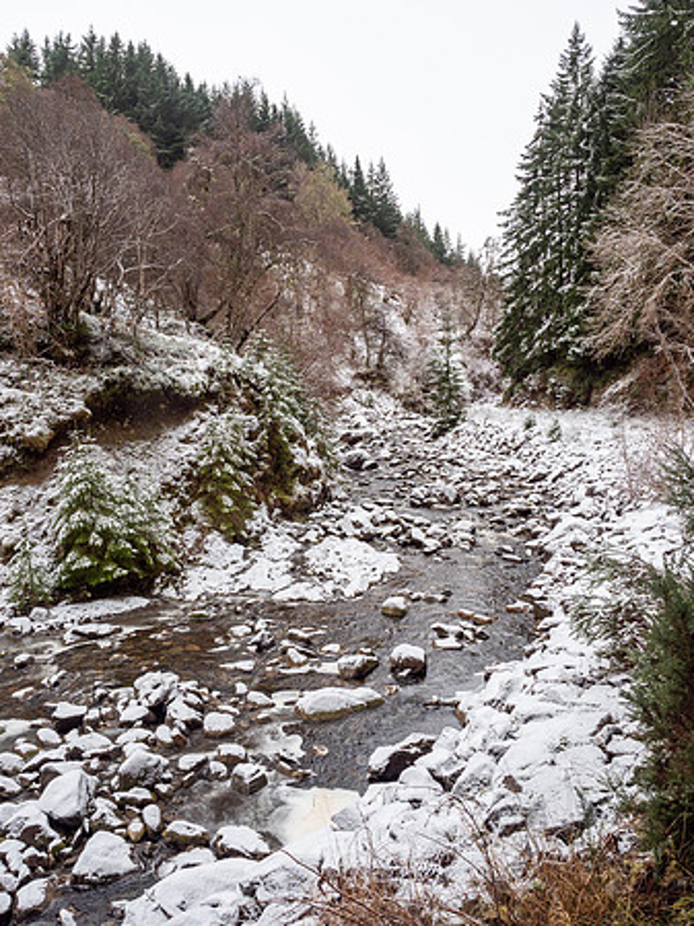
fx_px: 642
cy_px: 463
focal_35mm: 24
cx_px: 347
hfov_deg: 56.8
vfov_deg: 71.6
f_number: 5.6
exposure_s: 1/25
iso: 200
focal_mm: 12
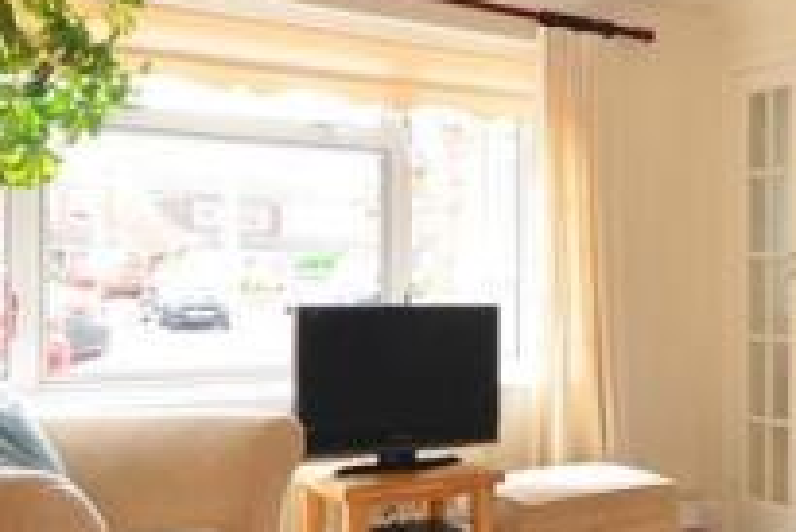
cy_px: 293
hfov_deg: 36.5
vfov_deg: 28.1
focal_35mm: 48
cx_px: 815
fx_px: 1062
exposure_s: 1/25
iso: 200
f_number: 6.3
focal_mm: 10
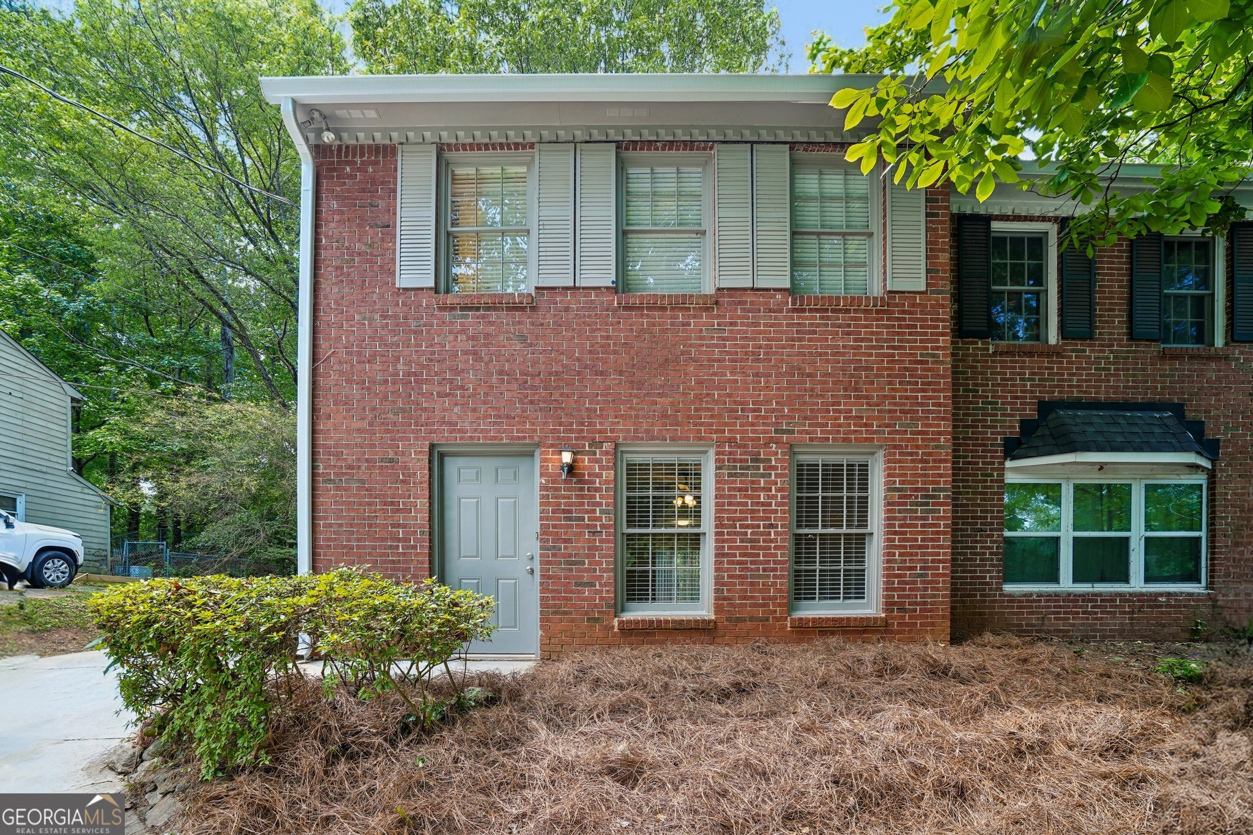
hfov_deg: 96.7
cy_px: 418
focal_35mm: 16
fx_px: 557
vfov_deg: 73.7
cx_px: 626
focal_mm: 16
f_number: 8
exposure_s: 1/25
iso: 400
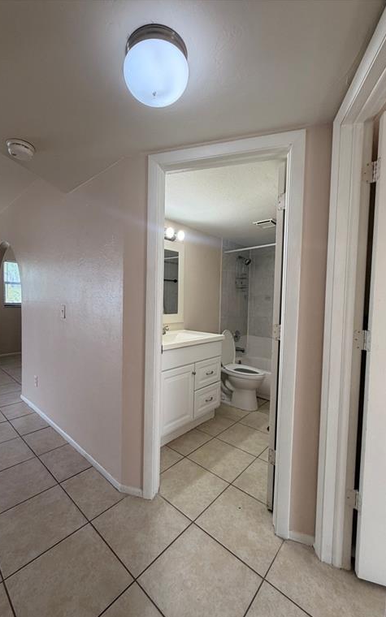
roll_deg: -1.2
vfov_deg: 101.5
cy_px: 310
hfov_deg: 74.5
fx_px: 252
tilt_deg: -3.1
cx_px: 171
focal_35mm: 15
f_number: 2.2
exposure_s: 1/120
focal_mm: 2.22
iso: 125
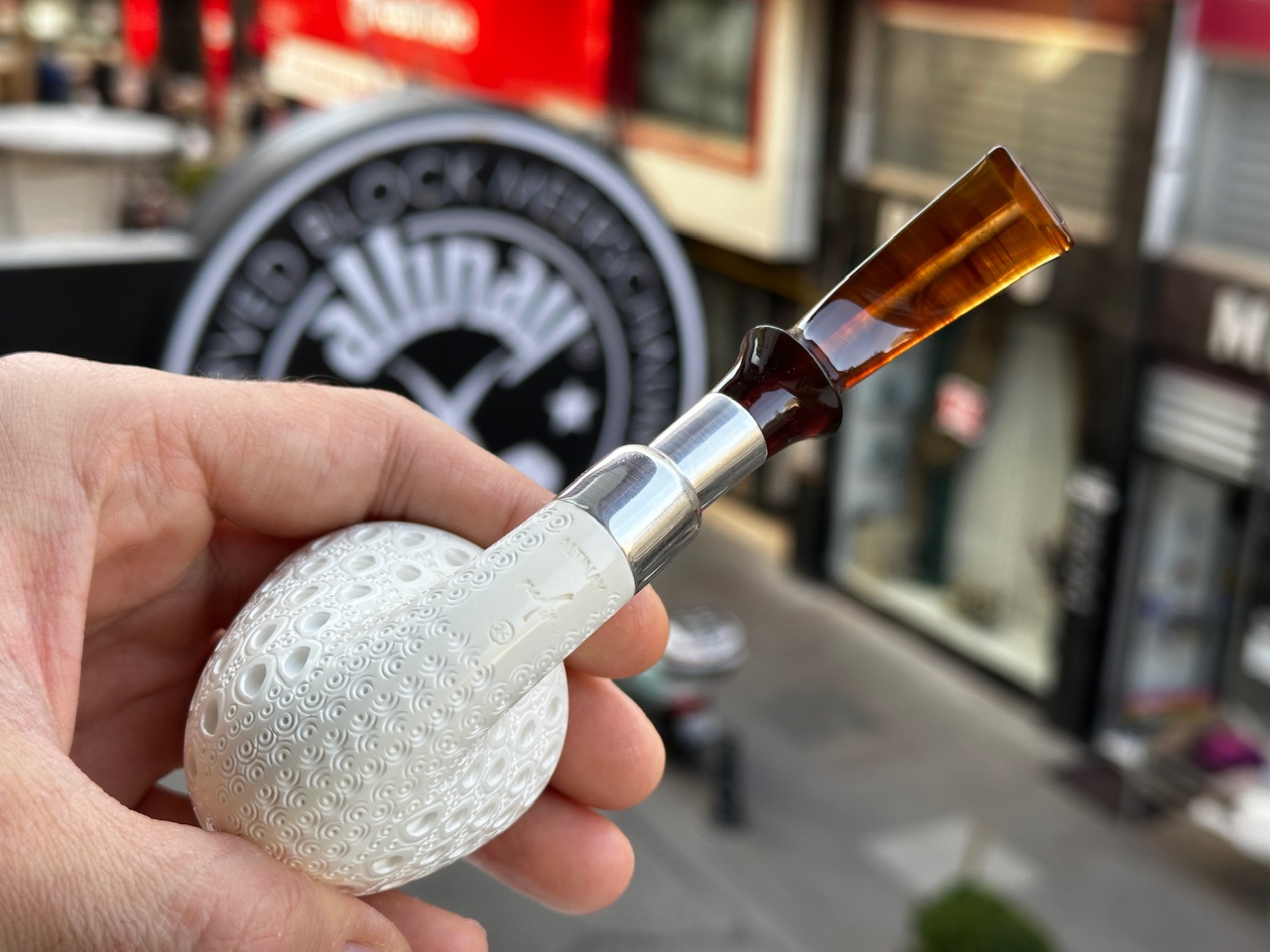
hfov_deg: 39.7
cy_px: 476
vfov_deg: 30.3
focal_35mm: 48
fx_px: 1761
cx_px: 635
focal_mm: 6.86
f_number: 1.78
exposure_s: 1/281
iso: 64
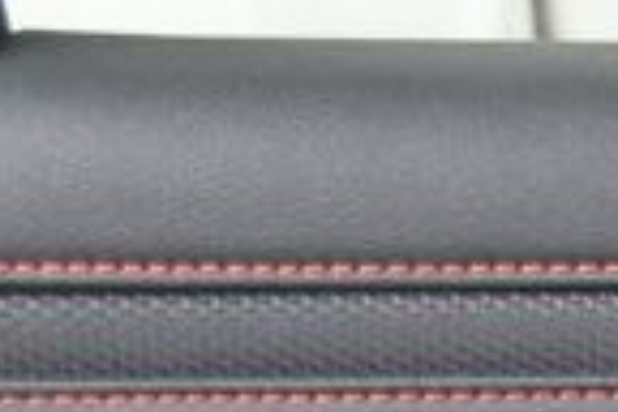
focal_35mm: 242
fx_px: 4154
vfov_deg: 5.2
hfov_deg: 7.5
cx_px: 1841
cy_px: 1451
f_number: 4.5
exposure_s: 1/160
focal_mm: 23
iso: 100
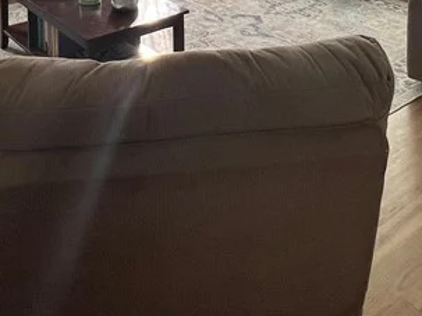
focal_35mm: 44
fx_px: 536
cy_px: -142
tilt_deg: -5.7
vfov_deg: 25.7
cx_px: 201
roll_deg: +0.0
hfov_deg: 42.9
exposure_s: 1/99
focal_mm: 1.57
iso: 64
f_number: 1.8
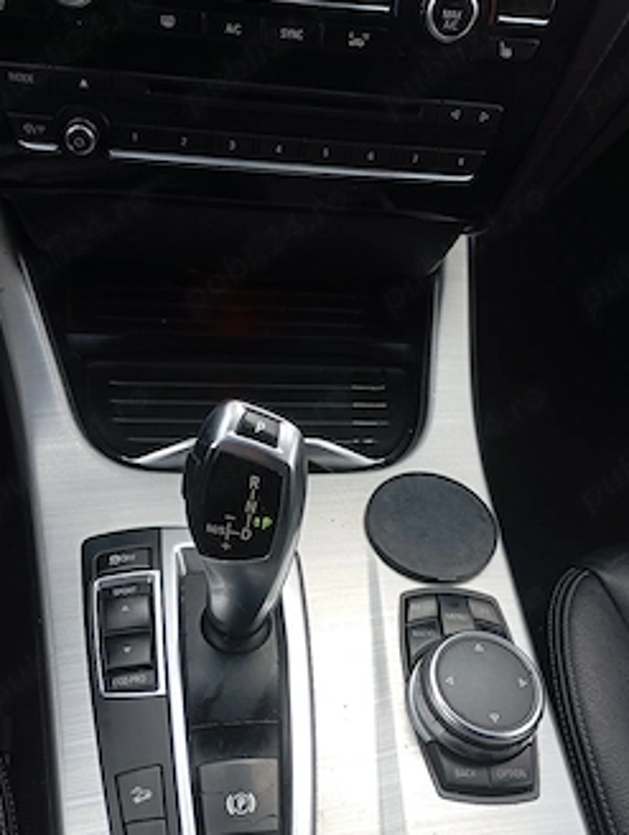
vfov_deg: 53.7
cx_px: 316
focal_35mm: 34
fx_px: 822
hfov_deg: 41.9
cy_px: 476
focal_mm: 4.27
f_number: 1.8
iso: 129
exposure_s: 1/50
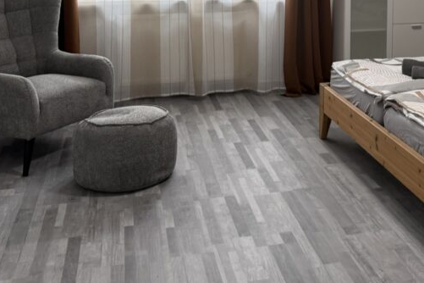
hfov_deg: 38.4
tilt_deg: -7.2
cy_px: 8
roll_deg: -0.6
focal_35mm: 51
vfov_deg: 25.3
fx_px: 601
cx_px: 288
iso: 125
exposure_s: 1/100
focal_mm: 6.76
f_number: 1.78
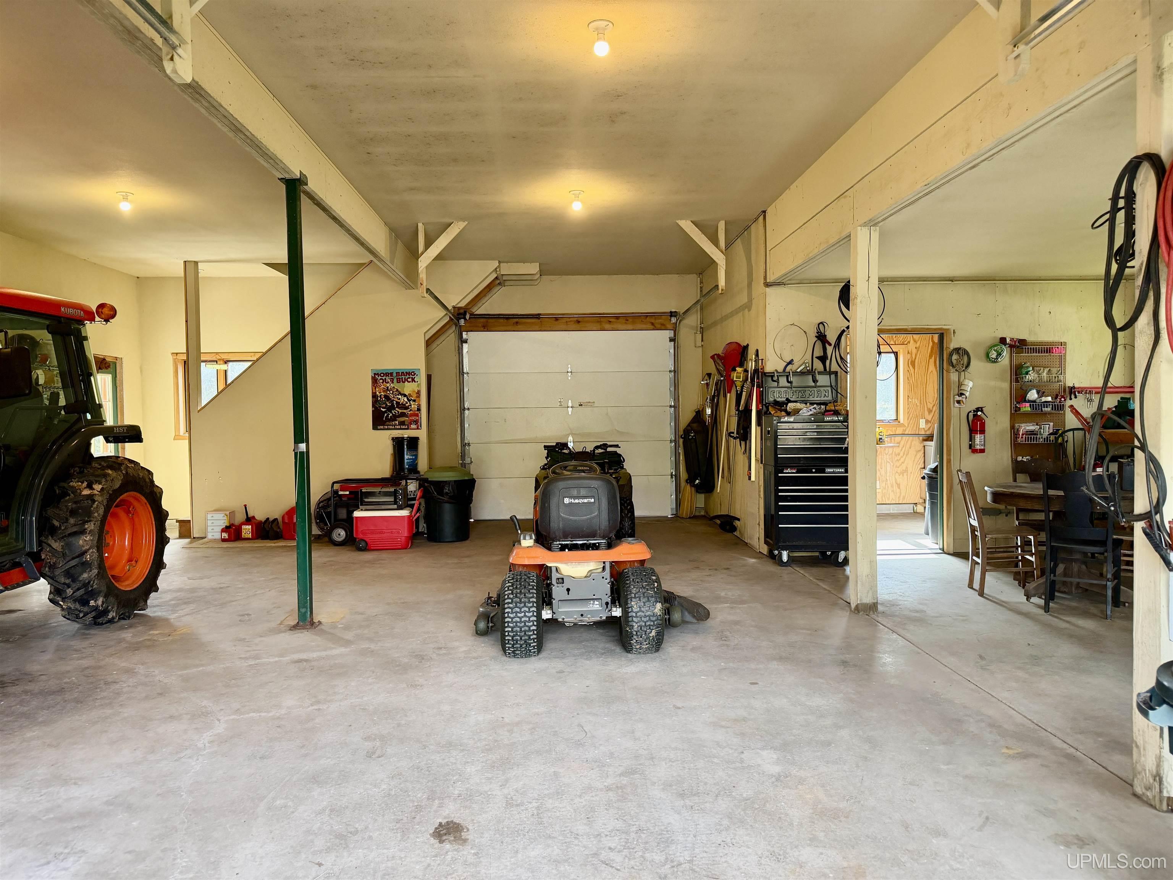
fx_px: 813
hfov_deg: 71.6
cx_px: 586
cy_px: 440
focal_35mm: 24
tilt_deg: -1.4
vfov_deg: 56.8
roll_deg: +0.8
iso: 200
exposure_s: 1/121
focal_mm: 6.76
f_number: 1.78
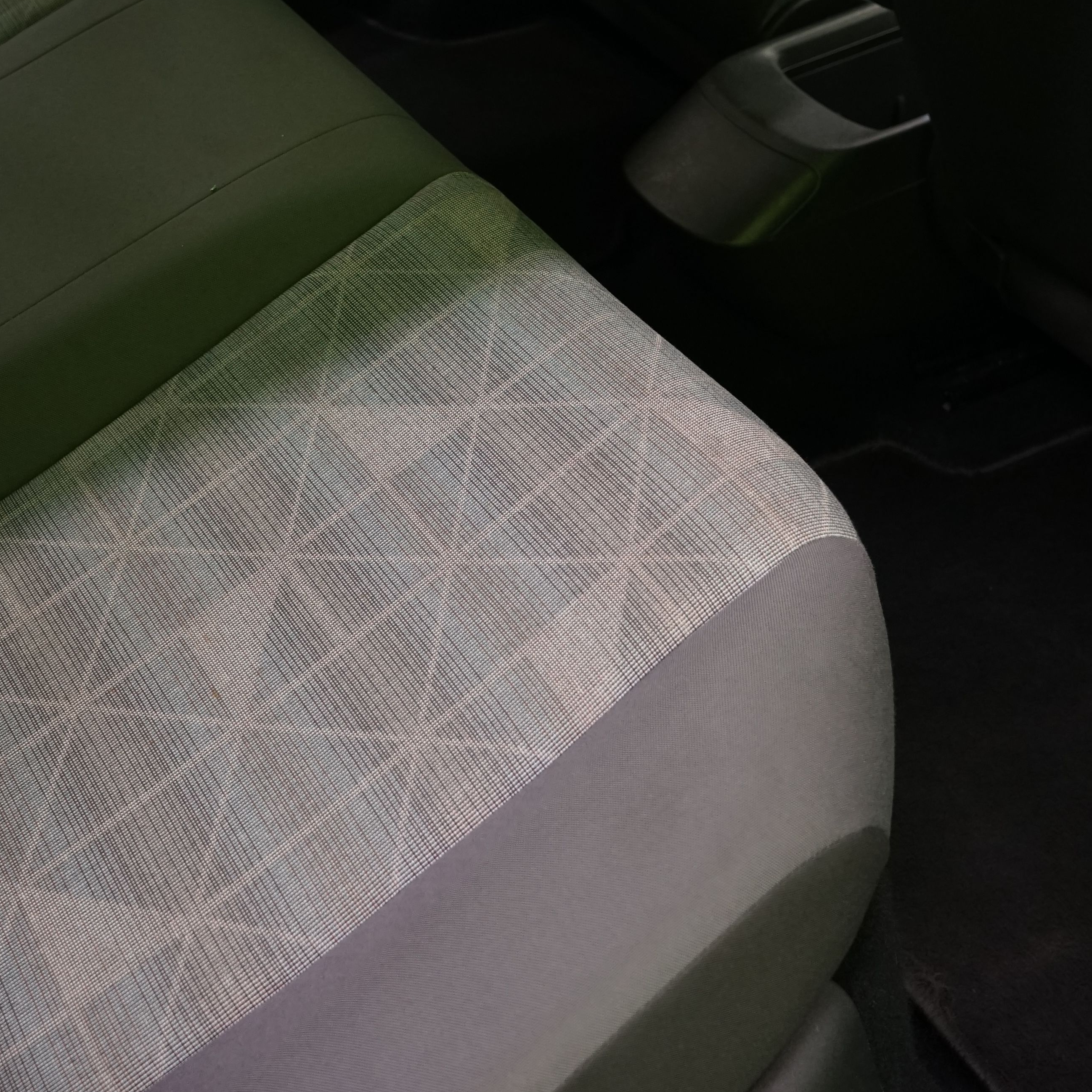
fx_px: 1963
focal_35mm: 55
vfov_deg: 30.5
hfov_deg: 31.0
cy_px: 263
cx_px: 424
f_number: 5
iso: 1000
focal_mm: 28
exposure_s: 1/20
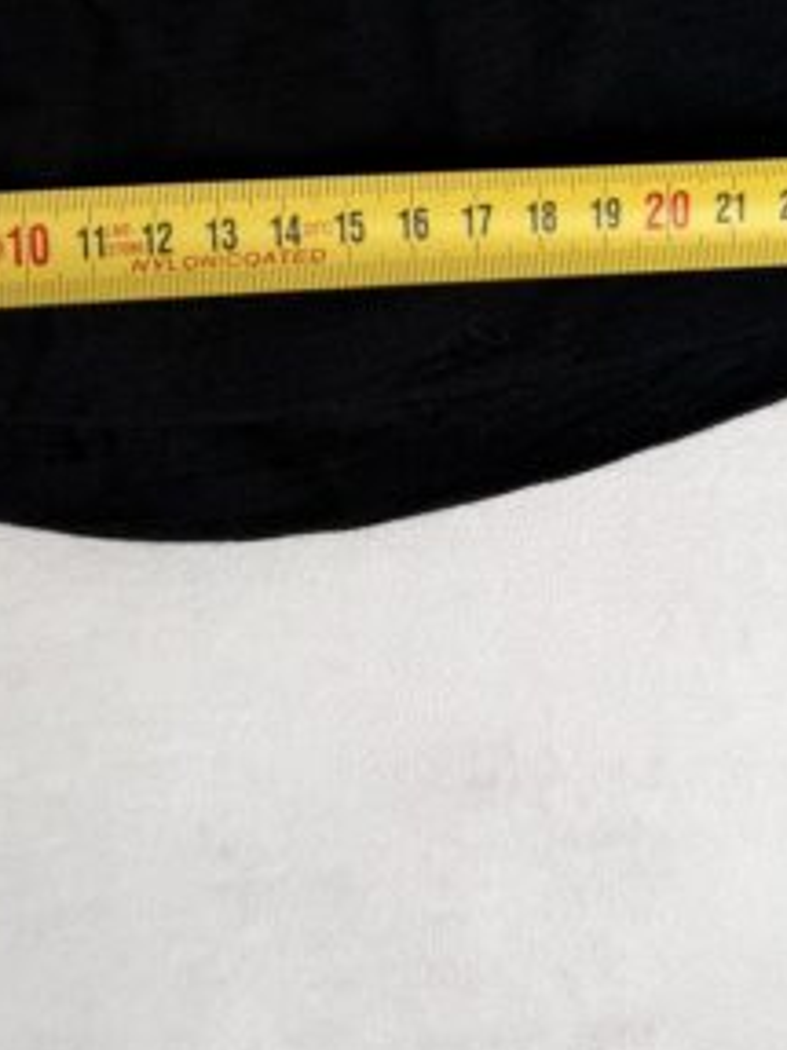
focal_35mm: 67
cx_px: 231
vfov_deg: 27.1
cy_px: -40
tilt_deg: -80.8
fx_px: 2033
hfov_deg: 21.8
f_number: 1.78
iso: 64
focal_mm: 6.76
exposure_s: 1/121
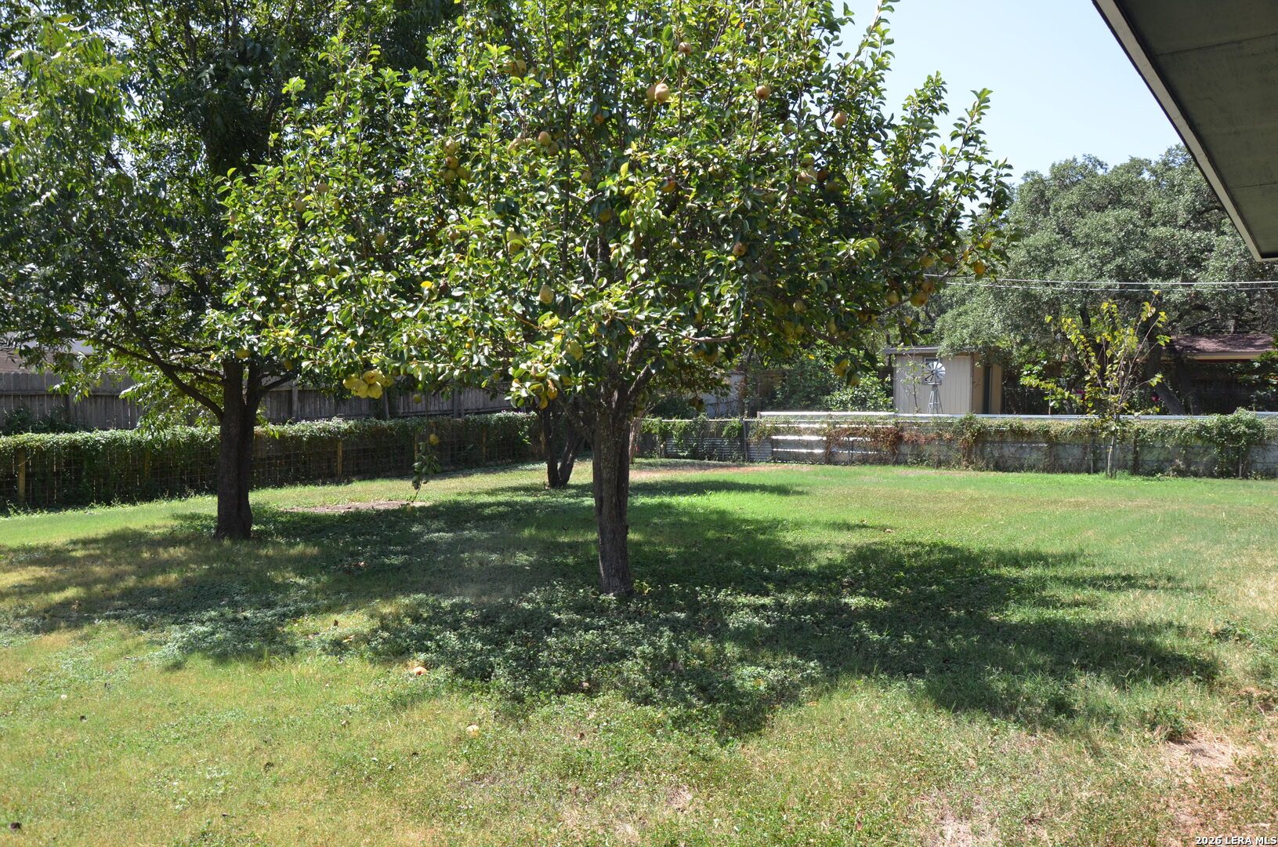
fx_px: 956
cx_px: 639
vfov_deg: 47.7
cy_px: 424
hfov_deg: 67.5
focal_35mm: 27
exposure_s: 1/200
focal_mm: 18
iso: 200
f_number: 7.1
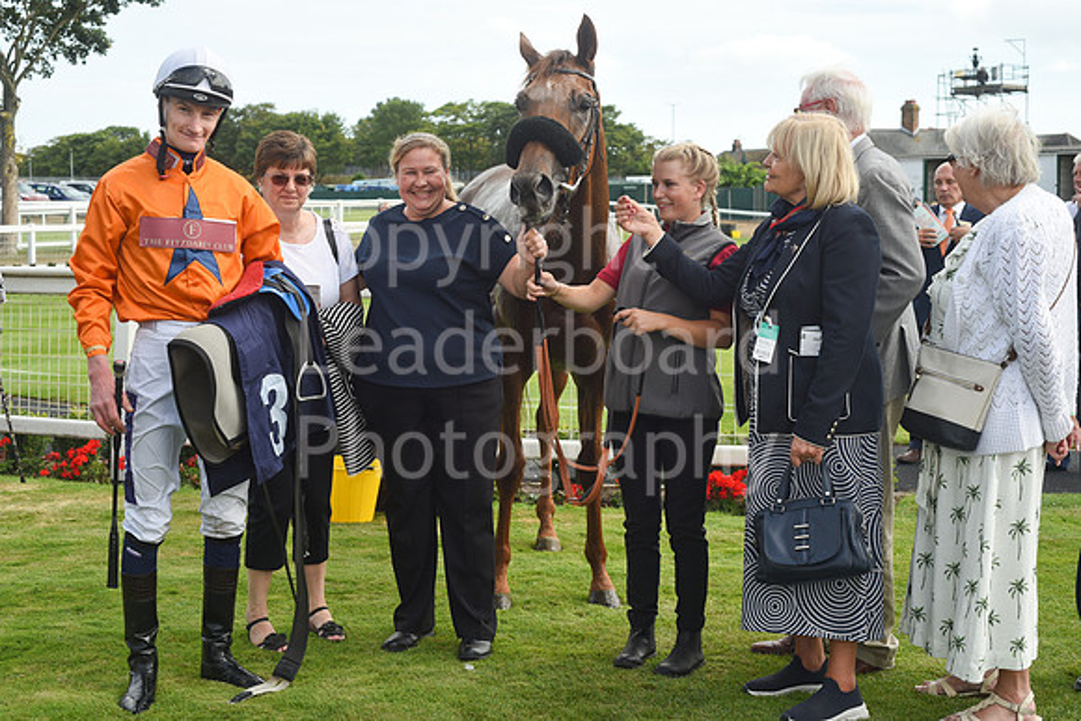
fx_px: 1502
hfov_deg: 39.6
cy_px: 360
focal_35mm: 50
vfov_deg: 27.0
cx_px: 540
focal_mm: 50
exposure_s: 1/800
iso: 400
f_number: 6.3
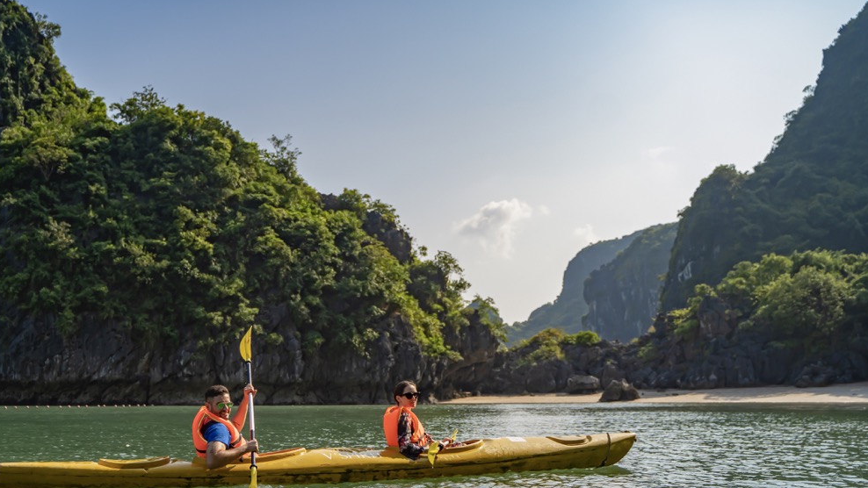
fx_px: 875
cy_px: 295
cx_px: 359
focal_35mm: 38
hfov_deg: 52.5
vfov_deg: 31.1
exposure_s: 1/4000
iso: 250
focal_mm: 28
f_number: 2.8
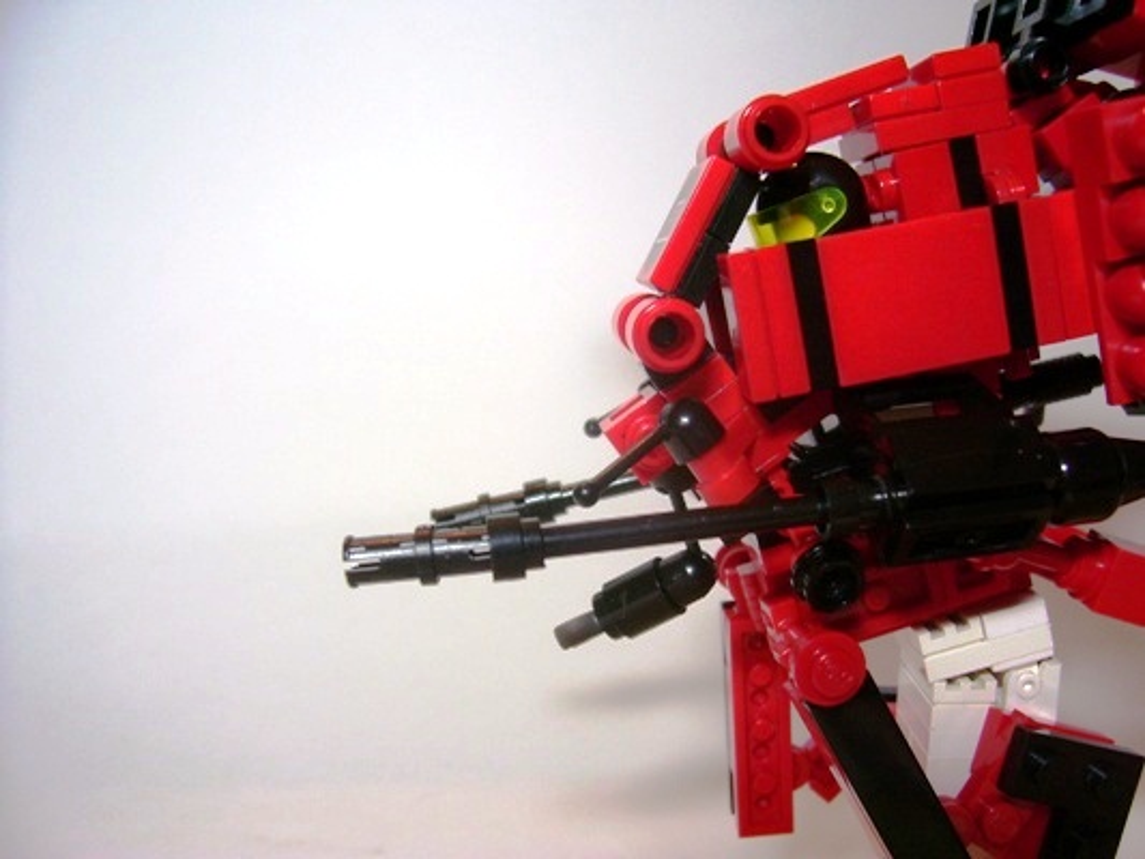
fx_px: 1125
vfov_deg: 41.8
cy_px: 430
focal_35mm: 34
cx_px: 572
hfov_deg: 53.9
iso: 100
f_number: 2.7
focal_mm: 5.6
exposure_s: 1/30
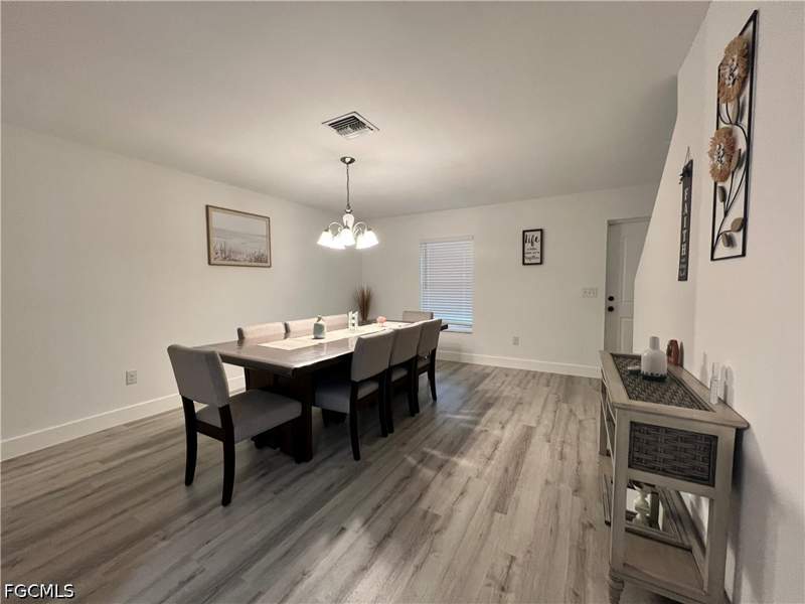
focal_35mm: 13
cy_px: 302
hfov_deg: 106.2
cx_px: 402
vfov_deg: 89.9
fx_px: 302
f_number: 1.8
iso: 200
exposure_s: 1/60
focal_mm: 1.57
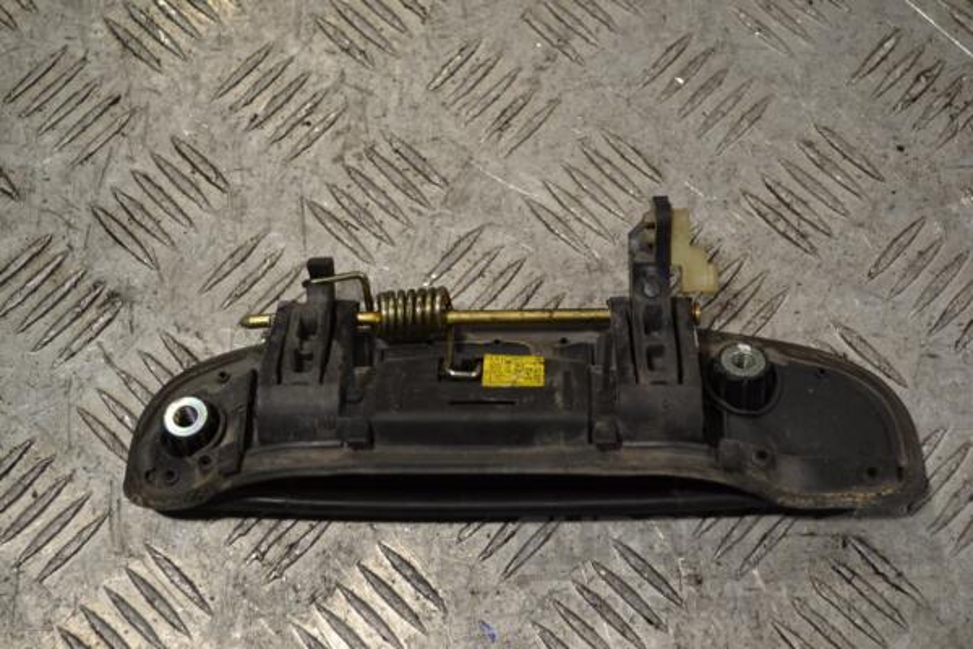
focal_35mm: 54
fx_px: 1459
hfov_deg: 36.9
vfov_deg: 25.1
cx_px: 486
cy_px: 324
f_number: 5
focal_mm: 36
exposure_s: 1/50
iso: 100
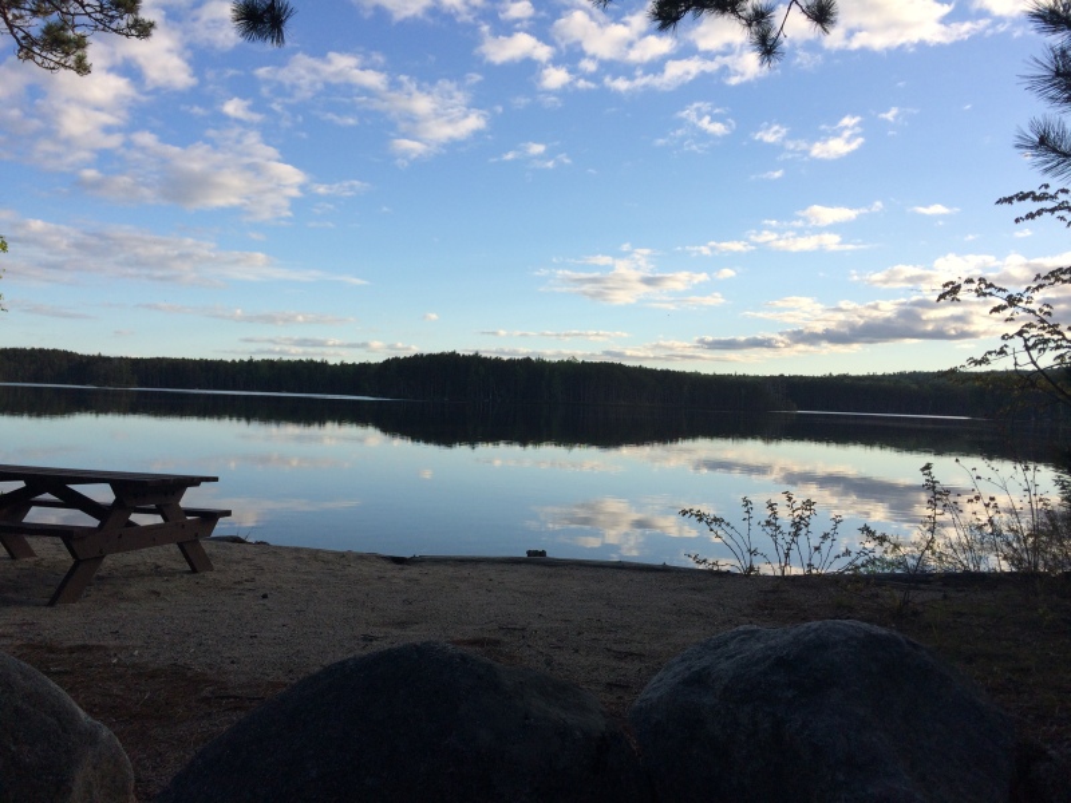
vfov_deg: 48.2
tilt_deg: -1.4
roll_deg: -1.5
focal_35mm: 29
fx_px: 897
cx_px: 536
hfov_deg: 61.7
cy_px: 402
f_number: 2.2
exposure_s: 1/1466
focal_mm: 4.15
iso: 32
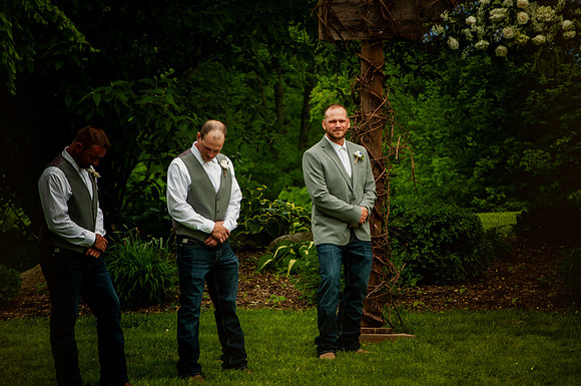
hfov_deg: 10.2
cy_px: 193
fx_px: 3264
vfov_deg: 6.8
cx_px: 290
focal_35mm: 202
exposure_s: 1/160
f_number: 6.3
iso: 200
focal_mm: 135
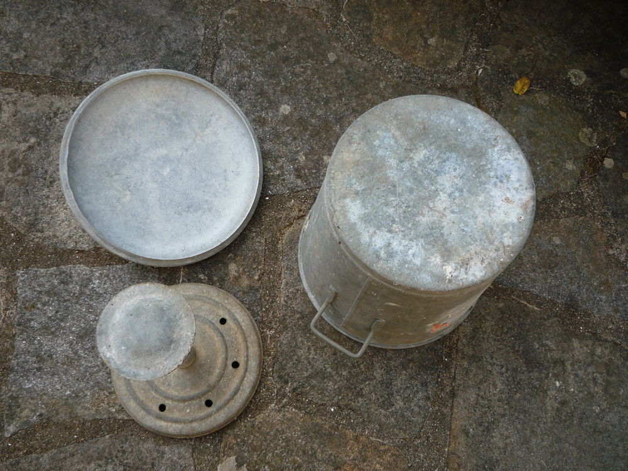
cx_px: 314
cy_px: 236
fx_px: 544
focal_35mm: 30
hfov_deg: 60.0
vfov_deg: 46.8
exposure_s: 1/125
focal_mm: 5.2
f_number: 4
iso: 100
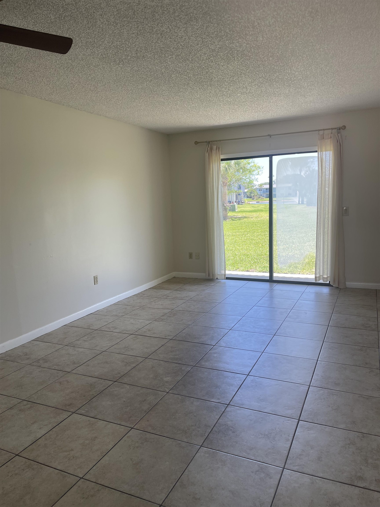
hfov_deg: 54.9
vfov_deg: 69.4
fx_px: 366
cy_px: 254
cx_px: 190
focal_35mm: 25
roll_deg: +3.1
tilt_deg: -10.0
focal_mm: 5.1
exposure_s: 1/126
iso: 32
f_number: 1.6
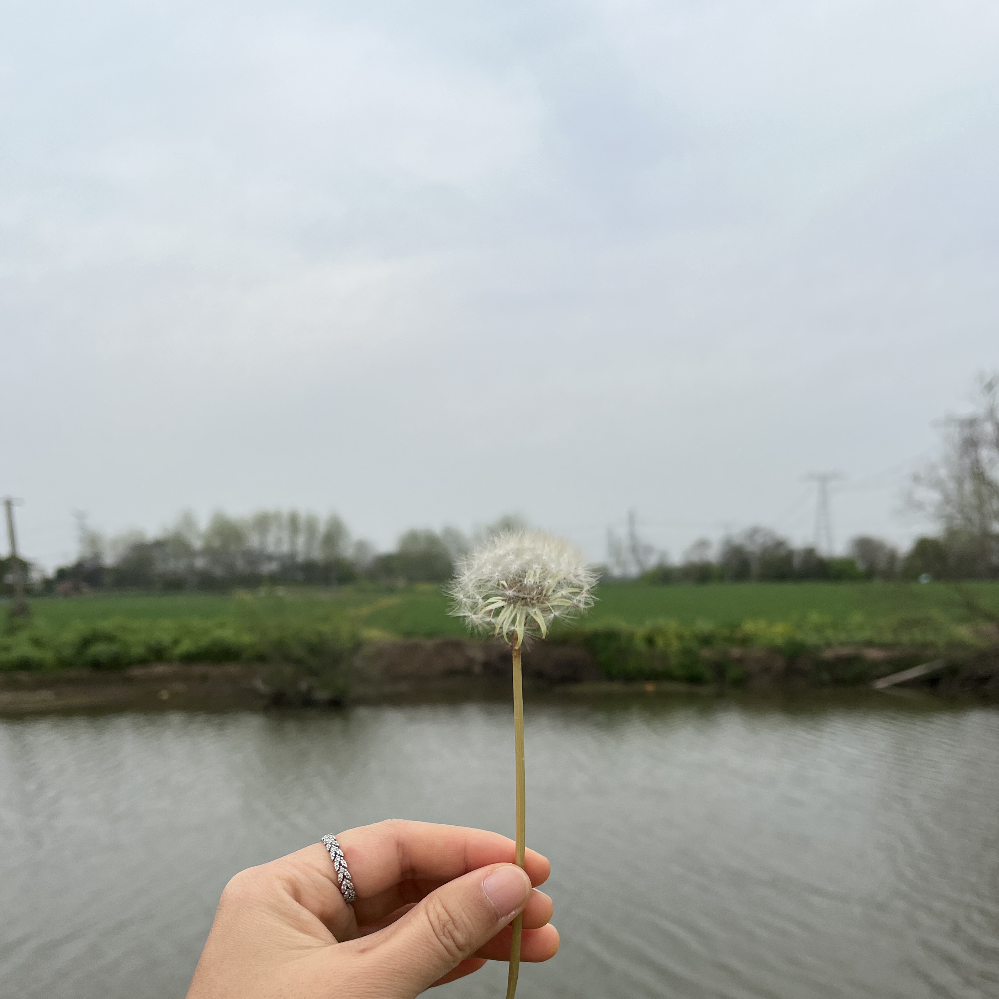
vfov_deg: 48.9
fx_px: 1077
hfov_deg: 49.7
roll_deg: +1.4
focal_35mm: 33
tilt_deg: -5.4
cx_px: 519
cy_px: 665
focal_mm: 5.1
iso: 50
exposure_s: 1/2222
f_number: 1.6
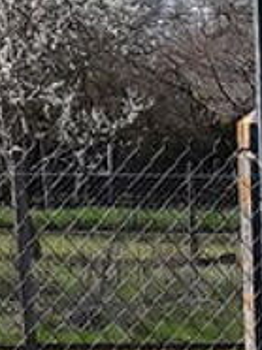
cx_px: 394
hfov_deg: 7.5
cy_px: 825
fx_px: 1962
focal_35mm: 194
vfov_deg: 9.2
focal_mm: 2.91
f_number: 1.9
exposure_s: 1/1370
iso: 40
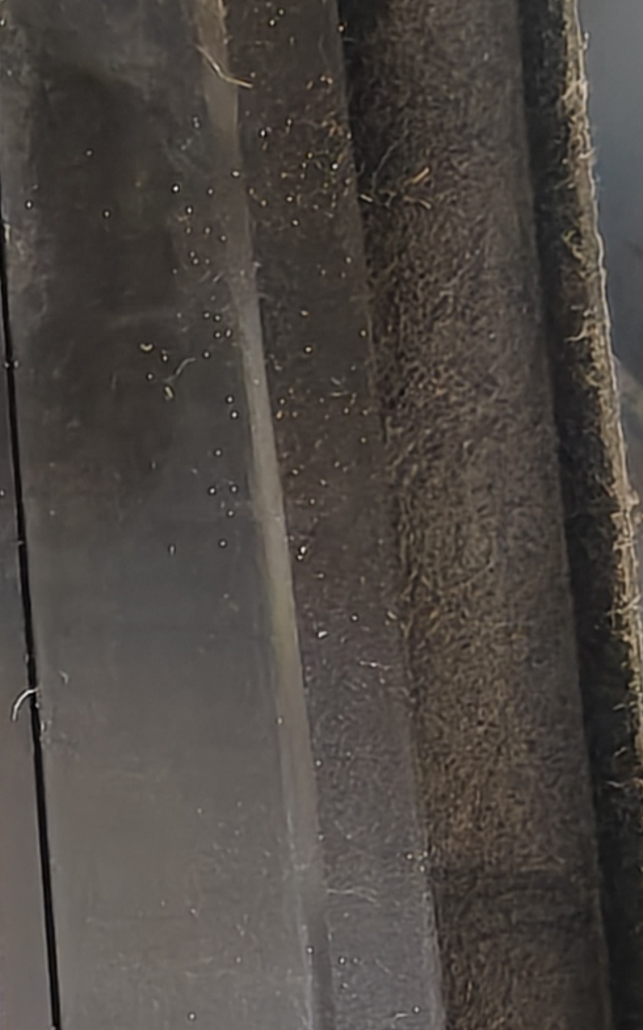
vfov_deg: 23.3
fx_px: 2329
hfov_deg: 13.2
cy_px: 1157
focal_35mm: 83
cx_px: -709
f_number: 2
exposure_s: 1/125
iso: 4000
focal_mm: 2.3
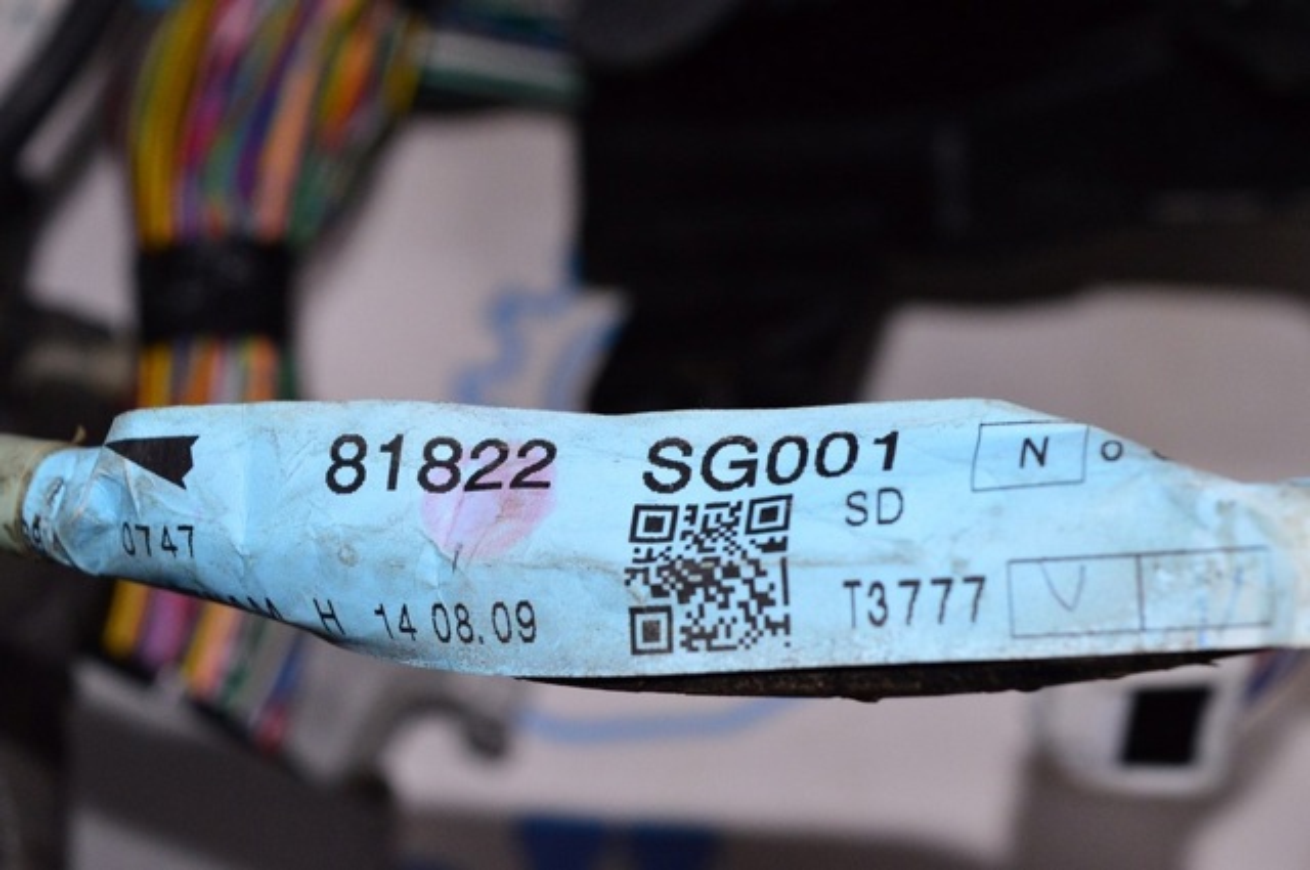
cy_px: 435
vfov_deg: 20.1
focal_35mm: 68
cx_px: 655
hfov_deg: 29.9
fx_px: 2453
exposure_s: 1/160
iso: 1600
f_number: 8
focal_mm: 45
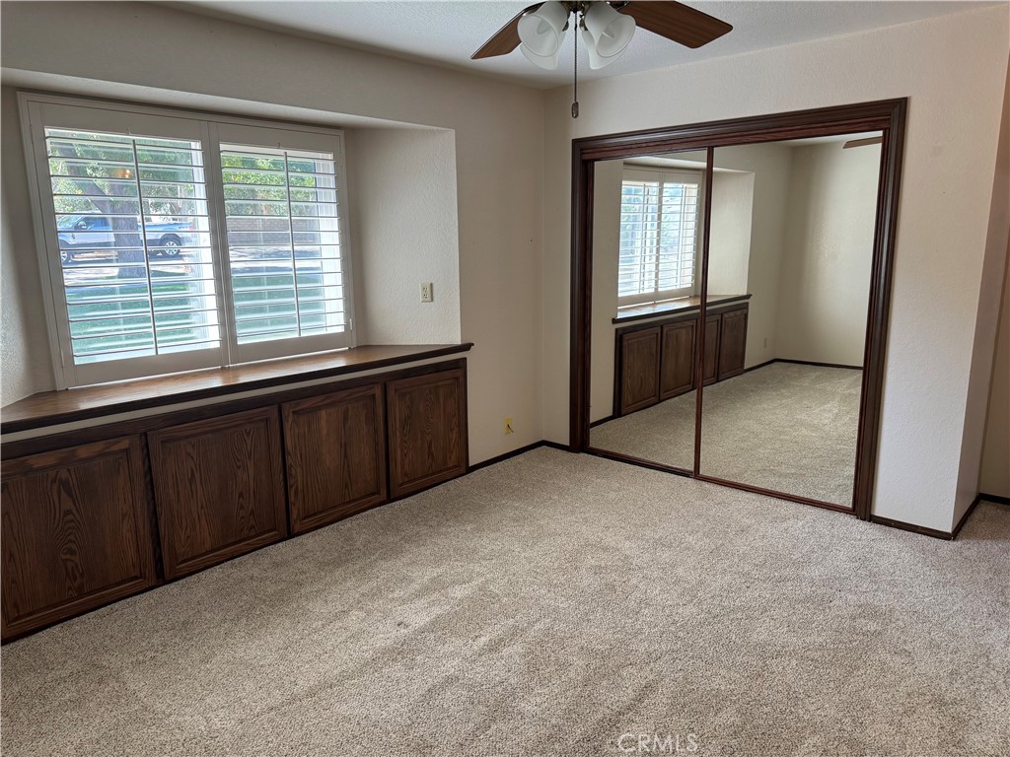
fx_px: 700
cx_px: 505
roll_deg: +0.6
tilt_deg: -11.6
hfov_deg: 71.6
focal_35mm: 24
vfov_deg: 56.8
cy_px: 378
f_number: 1.78
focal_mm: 6.76
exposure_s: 1/120
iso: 125
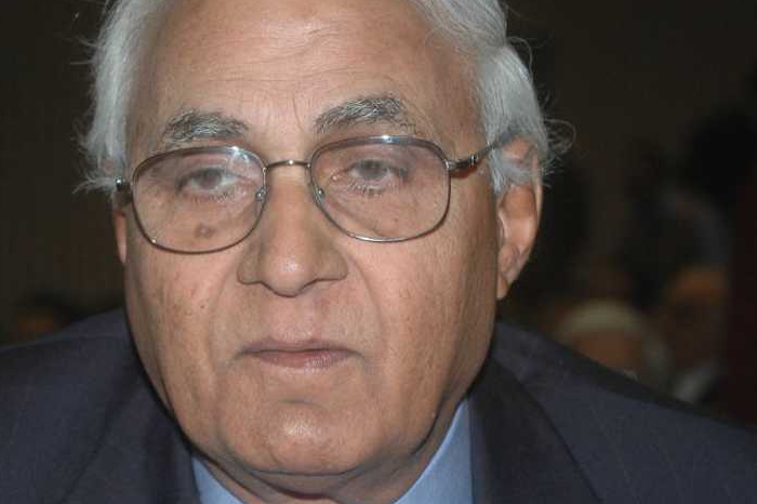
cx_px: 243
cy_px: 173
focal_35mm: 168
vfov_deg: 8.2
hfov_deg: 12.2
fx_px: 3531
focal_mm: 70
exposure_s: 1/250
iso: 400
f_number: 5.6
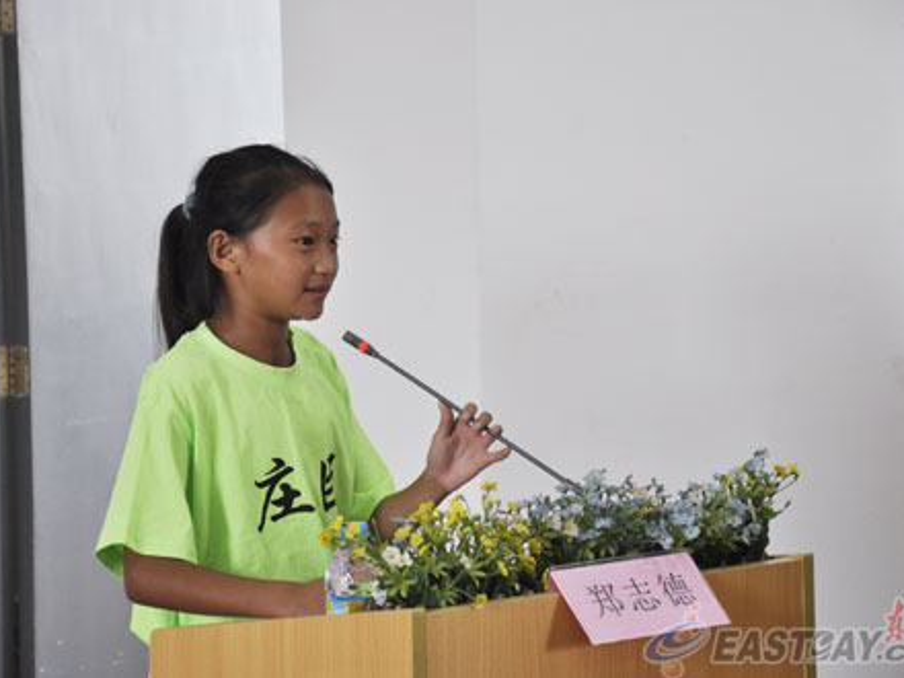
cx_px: 456
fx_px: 3421
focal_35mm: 131
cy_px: 339
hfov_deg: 15.1
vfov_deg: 11.3
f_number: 5.3
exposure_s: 1/50
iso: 640
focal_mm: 80
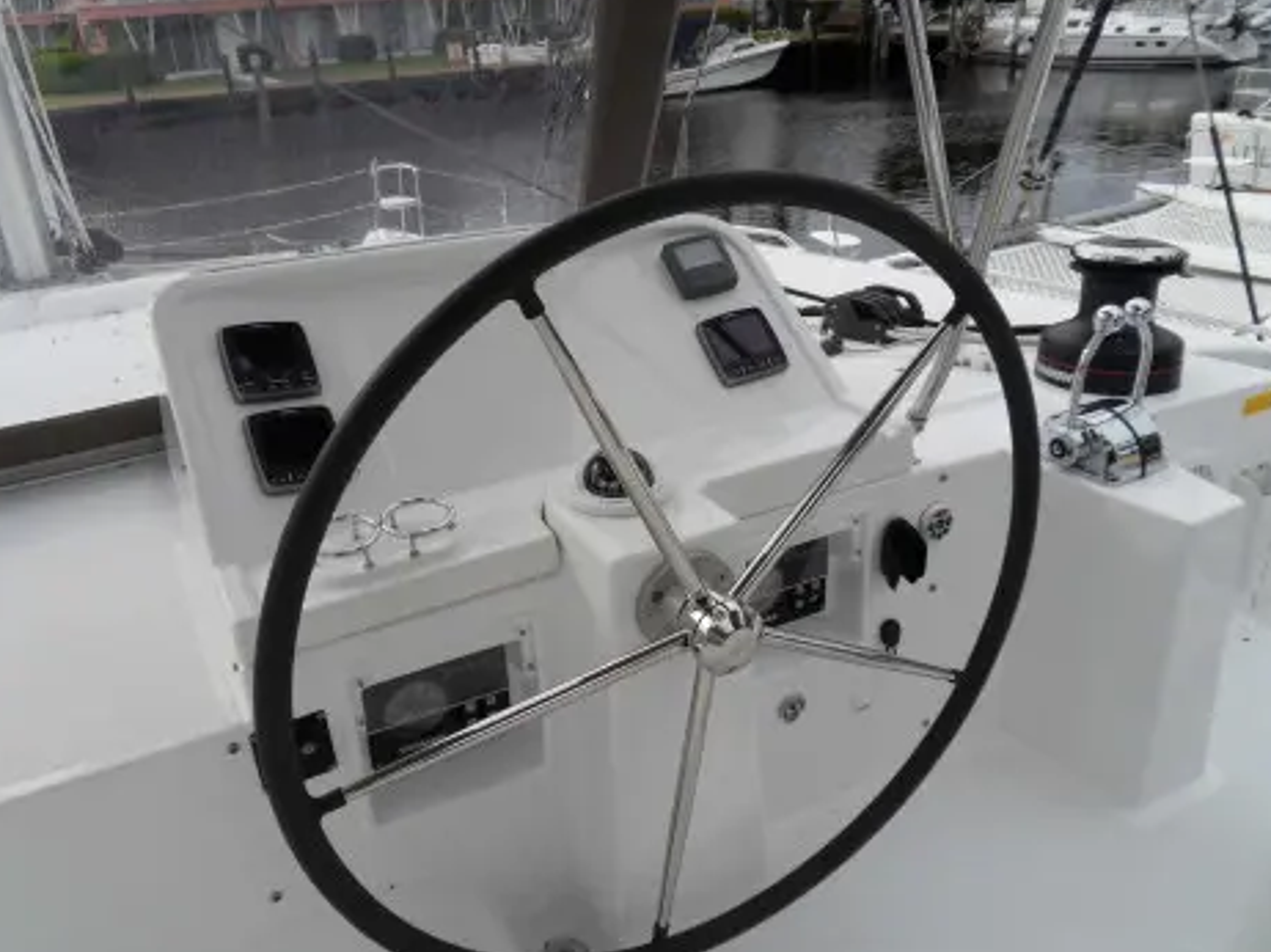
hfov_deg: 67.3
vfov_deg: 53.0
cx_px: 624
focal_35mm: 26
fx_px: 954
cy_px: 475
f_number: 7.5
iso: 80
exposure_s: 1/180
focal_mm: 4.2
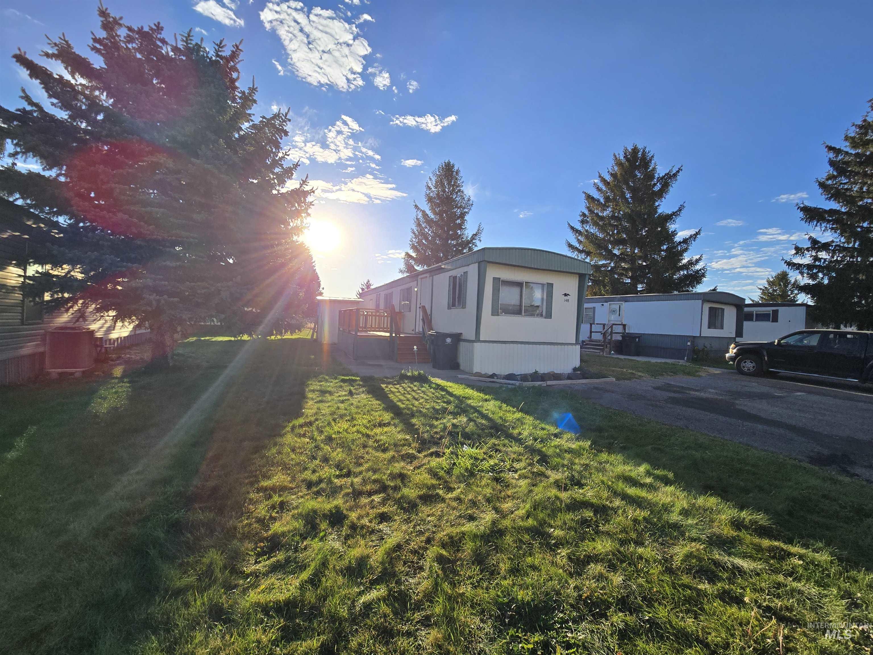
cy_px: 328
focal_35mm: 13
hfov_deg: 106.2
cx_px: 436
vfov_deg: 89.9
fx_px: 328
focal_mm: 2.2
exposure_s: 1/2005
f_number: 2.2
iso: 50
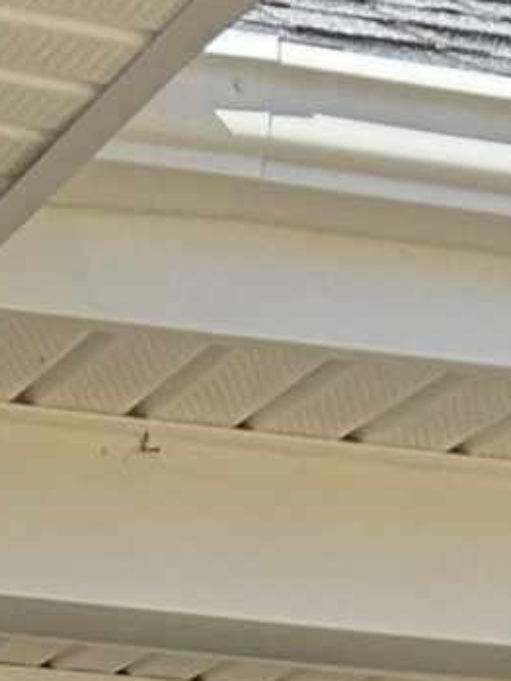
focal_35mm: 229
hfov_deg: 6.5
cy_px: 2176
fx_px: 4505
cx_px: 259
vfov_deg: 7.4
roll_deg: +0.3
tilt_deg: -7.6
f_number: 1.5
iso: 50
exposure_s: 1/1724
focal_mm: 5.7
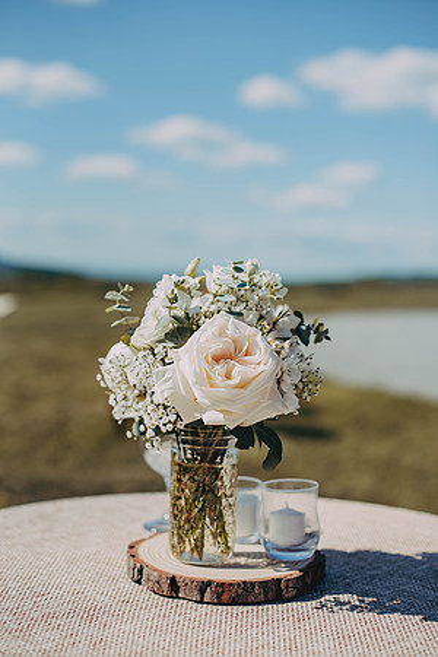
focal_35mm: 50
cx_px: 219
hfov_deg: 27.0
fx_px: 912
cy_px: 328
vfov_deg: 39.6
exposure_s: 1/4000
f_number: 2.2
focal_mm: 50
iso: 100
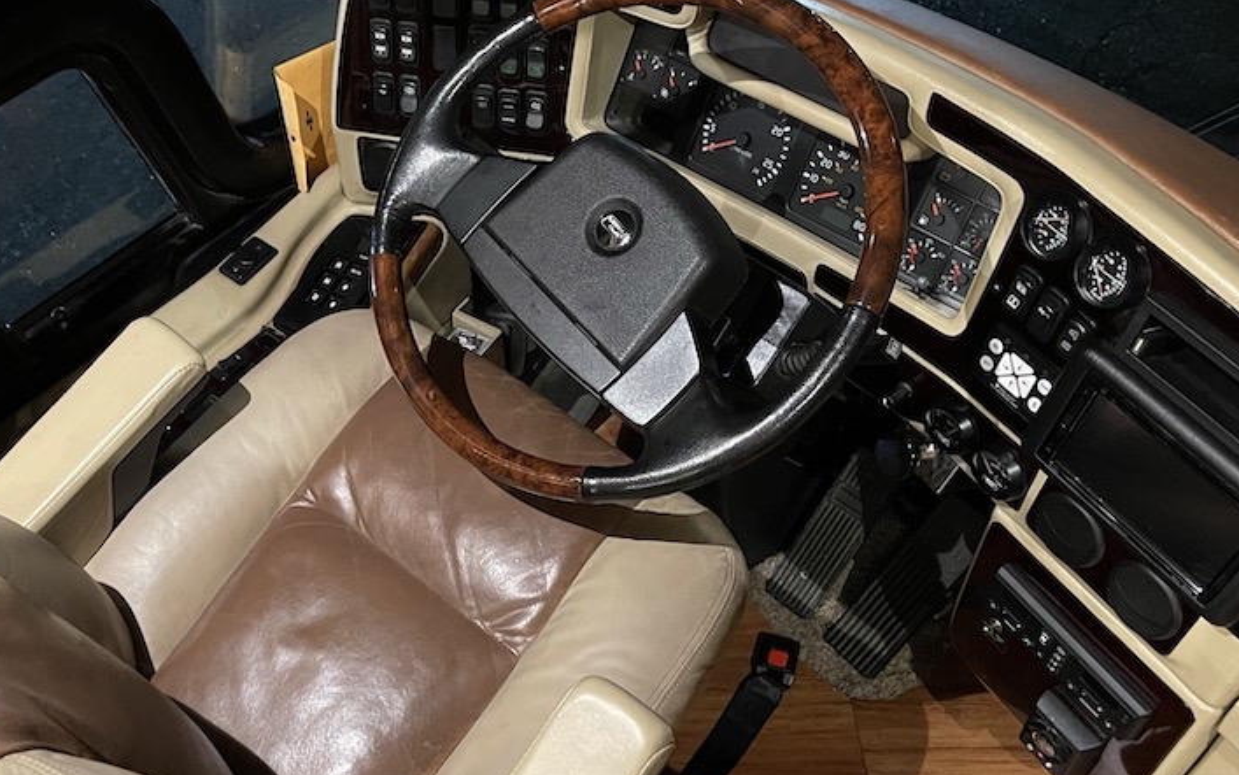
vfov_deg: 32.7
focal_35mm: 39
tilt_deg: -51.6
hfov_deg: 49.9
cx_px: 461
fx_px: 1317
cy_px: 472
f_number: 1.6
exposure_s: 1/30
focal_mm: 5.1
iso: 640
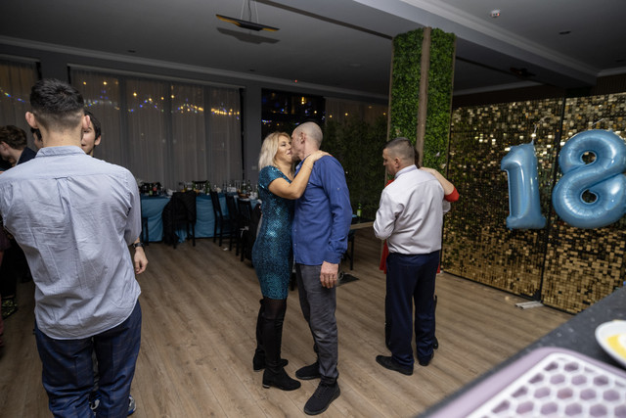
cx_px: 313
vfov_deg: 62.0
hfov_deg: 84.0
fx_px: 348
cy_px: 209
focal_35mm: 20
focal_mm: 13
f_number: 2.2
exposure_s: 1/100
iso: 640
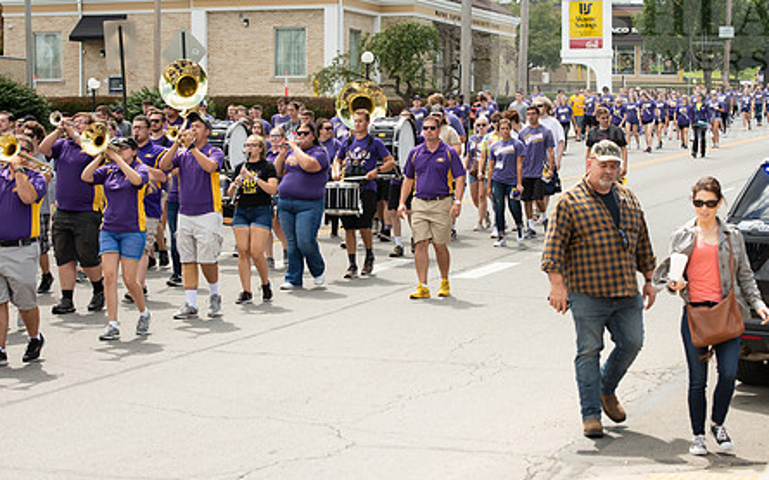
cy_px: 168
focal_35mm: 93
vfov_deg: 14.0
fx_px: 1949
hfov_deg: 22.3
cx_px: 439
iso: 250
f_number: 5.6
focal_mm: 70
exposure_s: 1/640
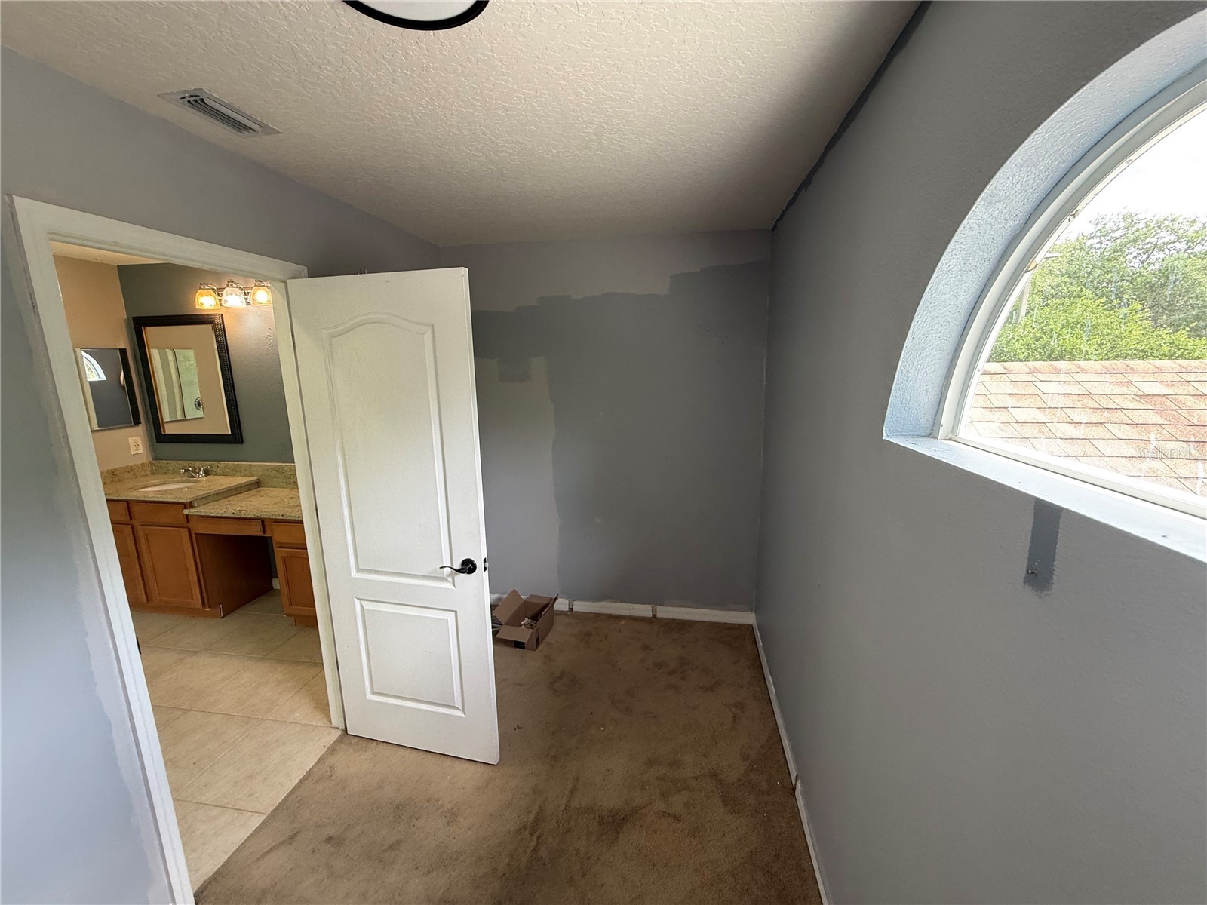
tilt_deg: -11.2
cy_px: 452
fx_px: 488
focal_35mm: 14
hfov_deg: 102.1
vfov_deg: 85.7
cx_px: 604
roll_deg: +2.5
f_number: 2.2
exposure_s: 1/99
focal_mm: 2.22
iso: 100
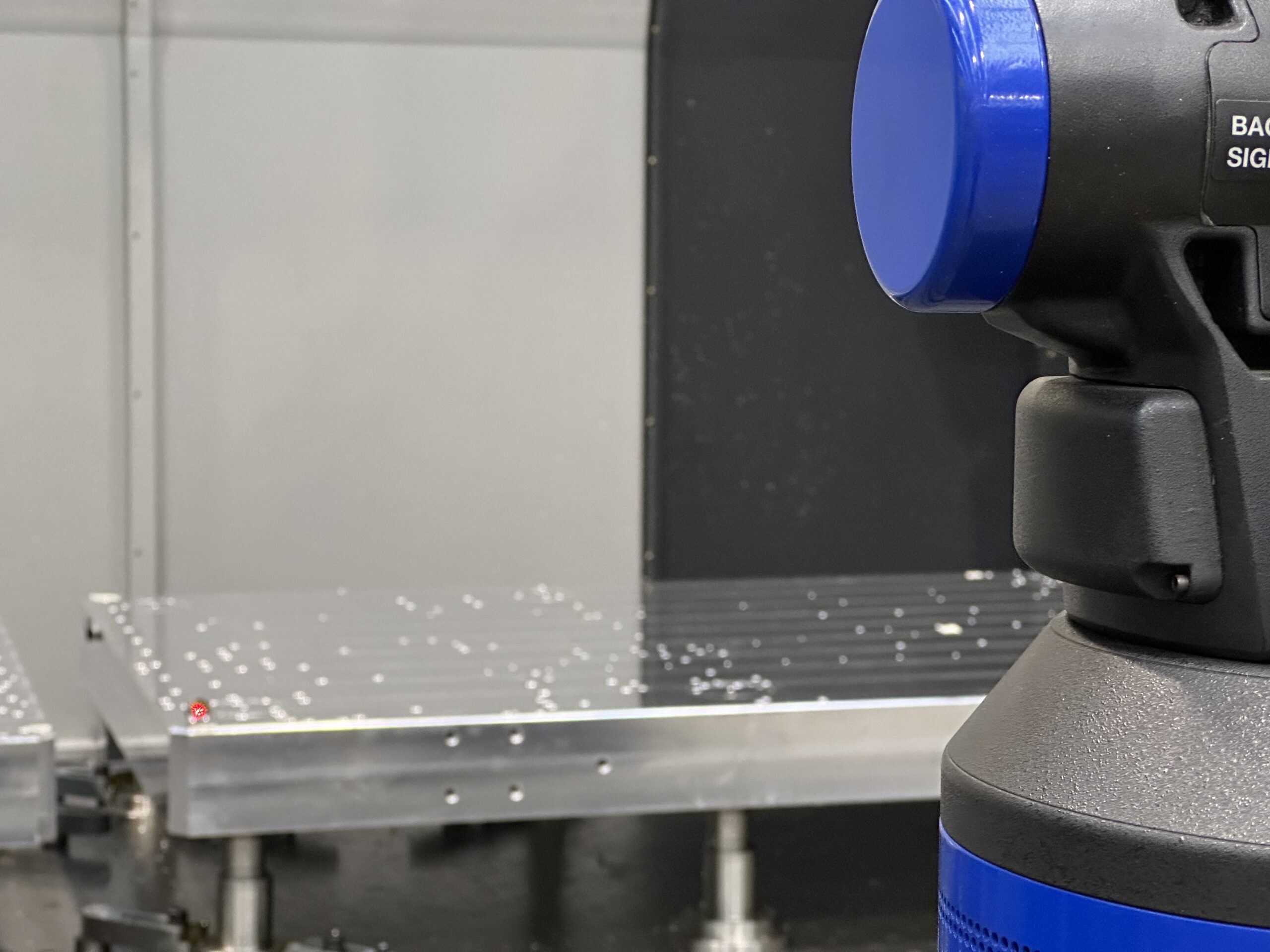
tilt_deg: -4.1
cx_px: 635
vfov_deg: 19.1
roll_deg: -0.3
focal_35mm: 77
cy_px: 476
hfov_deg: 25.3
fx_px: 2825
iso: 640
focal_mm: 9
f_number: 2.8
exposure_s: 1/34
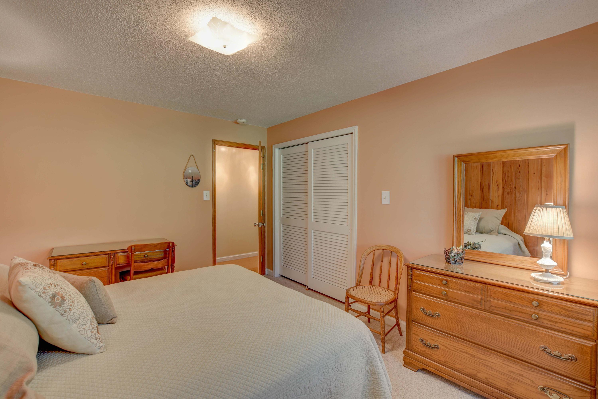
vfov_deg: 77.3
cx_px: 299
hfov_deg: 100.4
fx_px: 249
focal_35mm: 15
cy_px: 200
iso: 200
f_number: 8
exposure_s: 2
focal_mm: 10
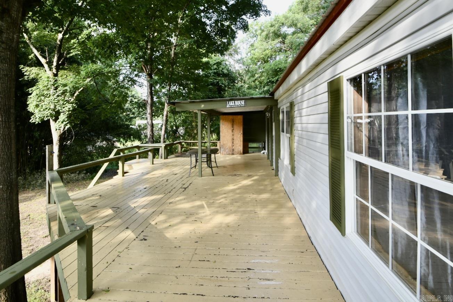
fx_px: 189
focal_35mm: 15
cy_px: 151
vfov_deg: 77.3
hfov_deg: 100.4
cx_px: 226
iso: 400
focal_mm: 10
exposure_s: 1/100
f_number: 9
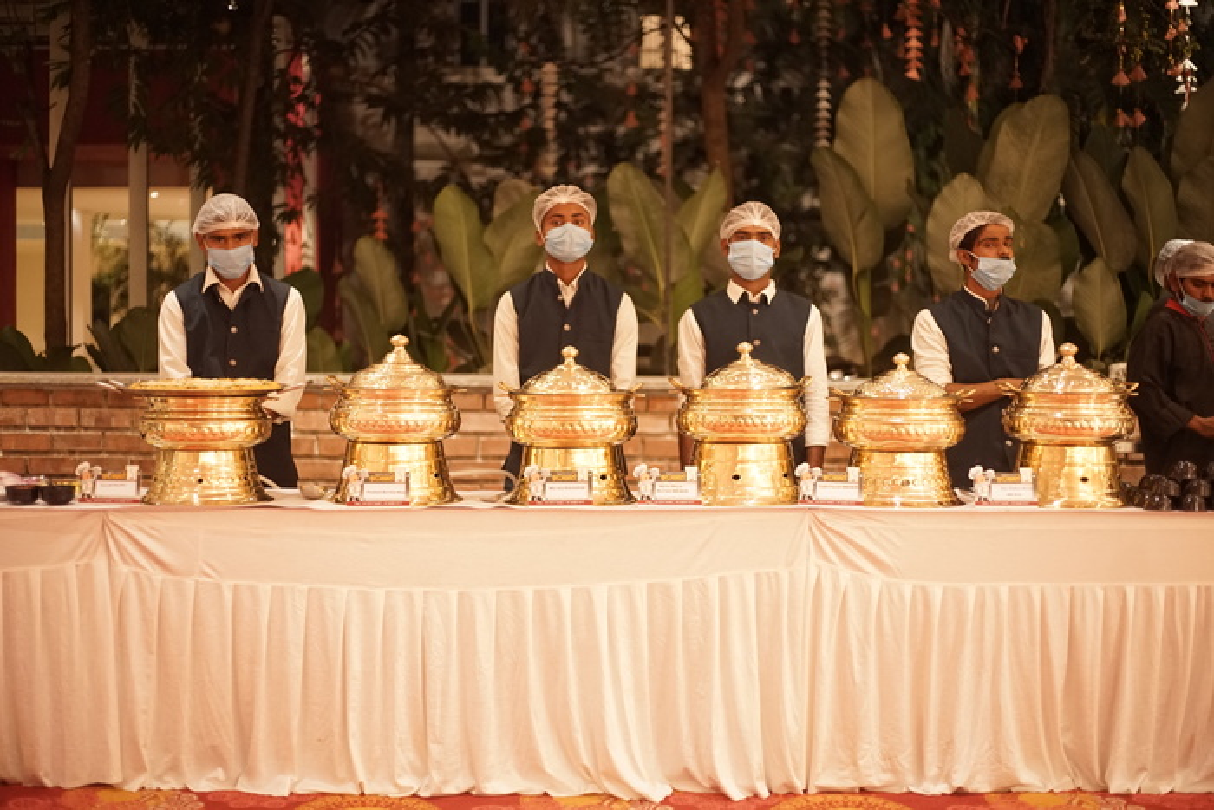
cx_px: 607
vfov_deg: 27.0
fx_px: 1686
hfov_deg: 39.6
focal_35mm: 50
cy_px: 405
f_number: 2
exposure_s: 1/125
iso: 2500
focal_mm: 50
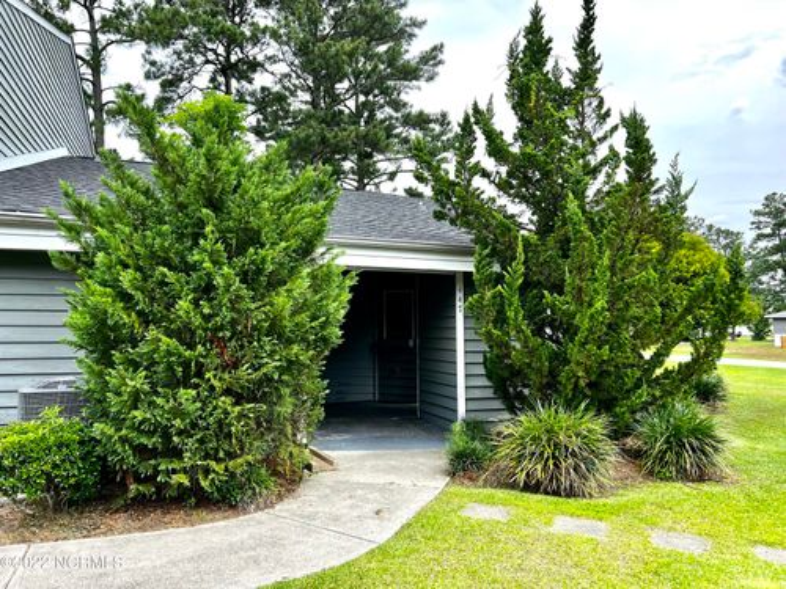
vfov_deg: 53.1
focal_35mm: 26
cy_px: 294
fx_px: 590
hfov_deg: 67.3
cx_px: 393
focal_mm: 5.7
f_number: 1.5
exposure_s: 1/991
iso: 50
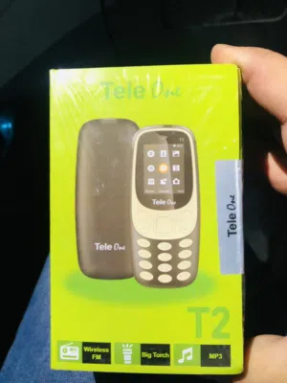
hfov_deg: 49.7
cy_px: 192
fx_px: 310
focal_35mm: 28
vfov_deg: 63.4
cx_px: 144
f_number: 1.8
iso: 100
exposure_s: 1/12
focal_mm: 4
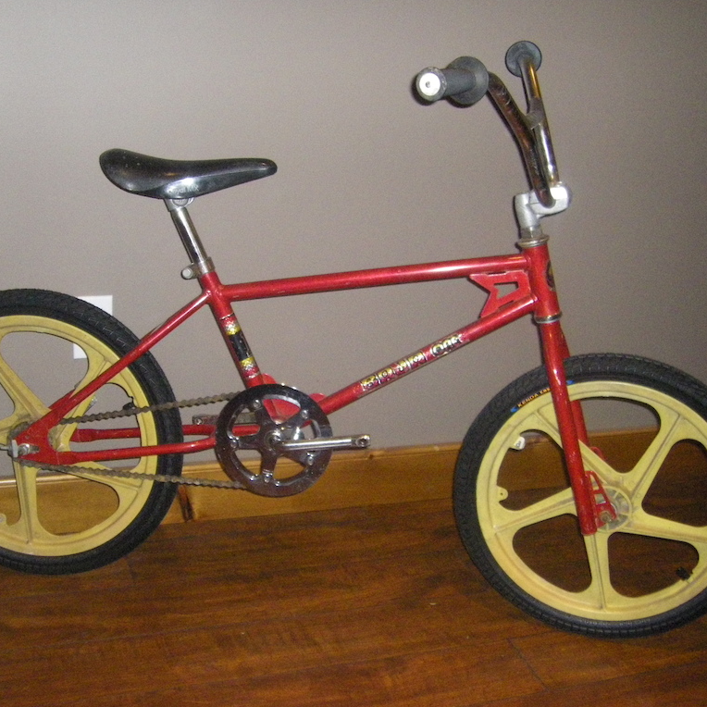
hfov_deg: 37.5
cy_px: 353
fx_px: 1040
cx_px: 334
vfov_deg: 37.6
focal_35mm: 45
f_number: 3.5
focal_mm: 6.3
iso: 800
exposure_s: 1/50
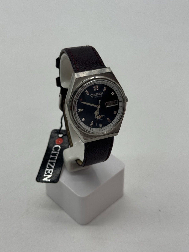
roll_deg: +0.1
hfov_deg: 30.3
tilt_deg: -40.8
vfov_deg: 39.7
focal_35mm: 48
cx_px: 94
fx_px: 349
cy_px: 126
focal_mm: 6.76
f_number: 1.78
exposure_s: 1/693
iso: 64
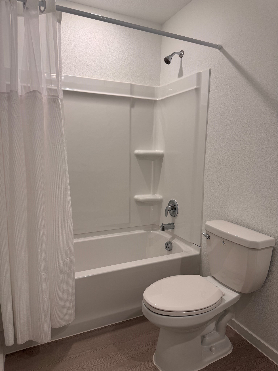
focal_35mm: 24
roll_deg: -0.8
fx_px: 257
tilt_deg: -7.9
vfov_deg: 71.6
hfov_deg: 56.8
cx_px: 139
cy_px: 186
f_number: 1.78
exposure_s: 1/120
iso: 100
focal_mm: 6.76
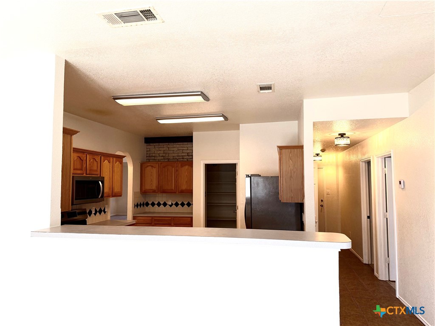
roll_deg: +0.1
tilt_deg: +3.7
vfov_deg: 56.8
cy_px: 163
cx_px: 218
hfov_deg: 71.6
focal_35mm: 24
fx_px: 302
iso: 200
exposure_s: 1/183
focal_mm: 6.76
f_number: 1.78
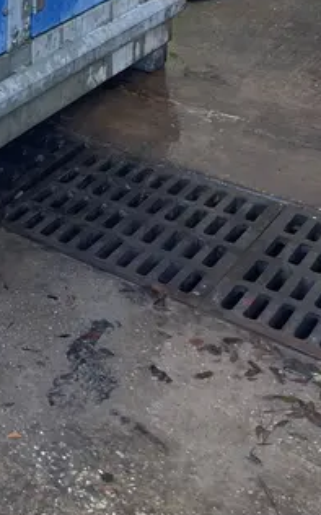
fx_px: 897
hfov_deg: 18.6
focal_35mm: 64
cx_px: -117
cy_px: -37
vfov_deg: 29.2
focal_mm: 4.2
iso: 50
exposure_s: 1/121
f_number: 1.6
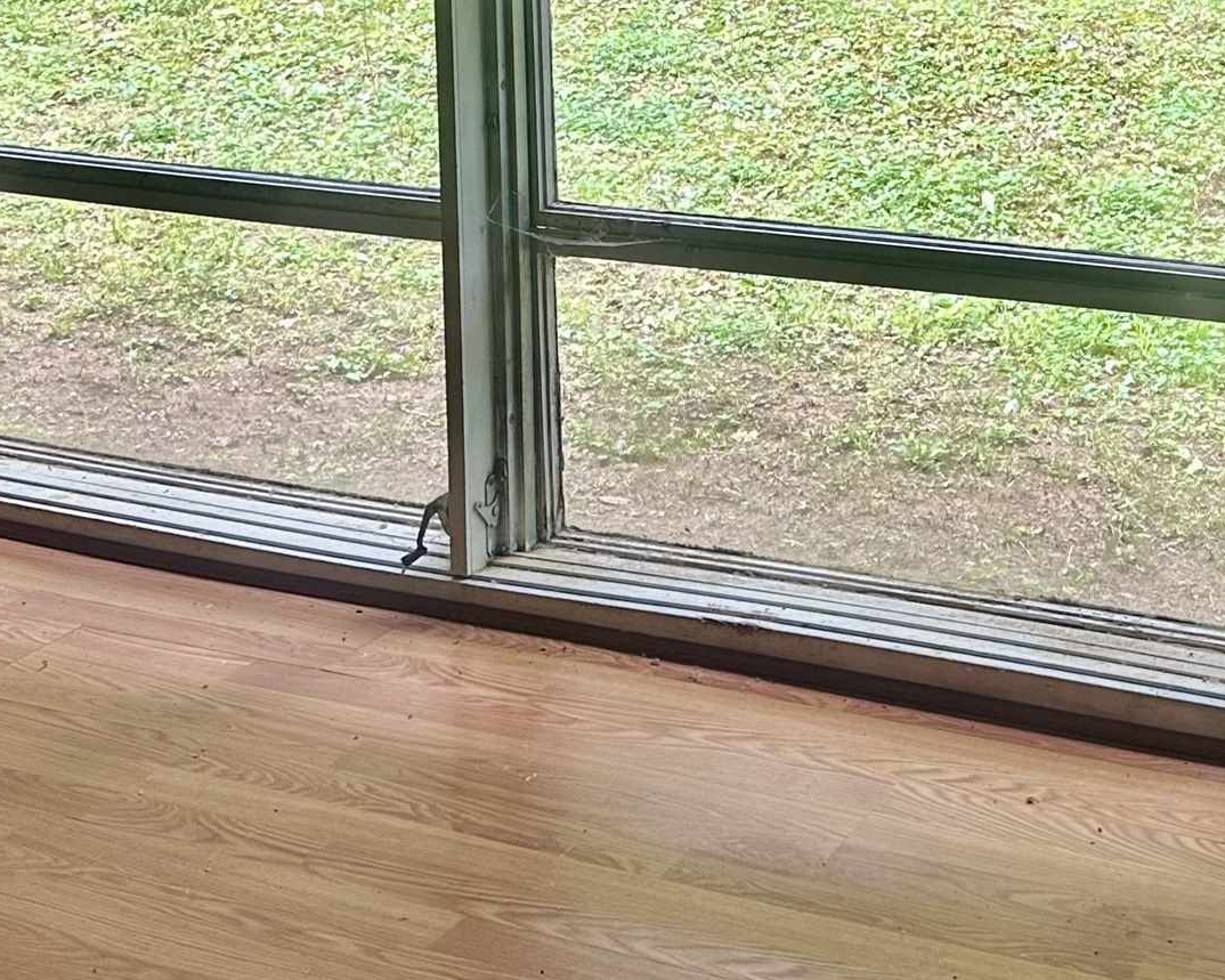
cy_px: -129
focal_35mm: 67
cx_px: 1121
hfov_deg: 27.2
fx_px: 2429
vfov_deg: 21.5
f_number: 1.78
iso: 125
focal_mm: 6.86
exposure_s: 1/121
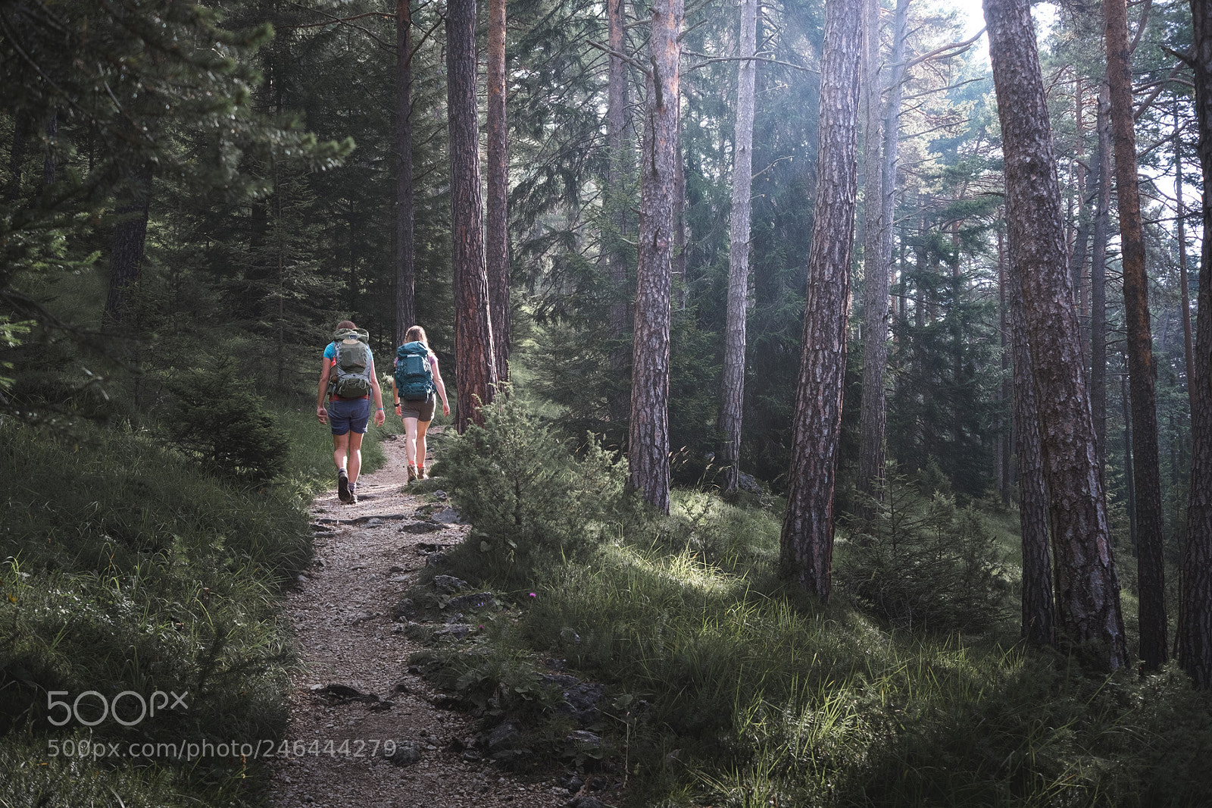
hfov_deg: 47.4
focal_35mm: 41
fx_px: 1380
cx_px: 606
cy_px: 404
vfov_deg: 32.6
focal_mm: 27
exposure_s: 1/420
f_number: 4.5
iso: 500
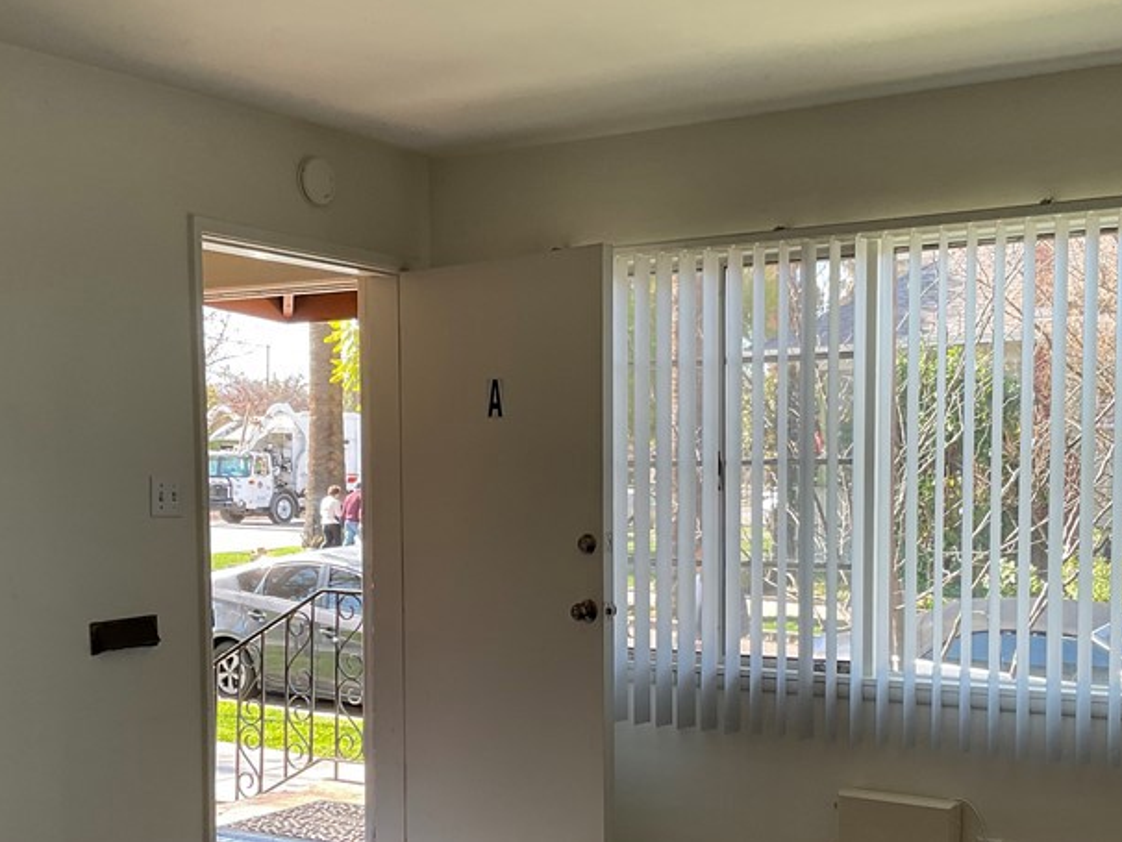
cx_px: 617
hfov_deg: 38.9
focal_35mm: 49
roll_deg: +0.3
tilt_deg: -3.4
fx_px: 1589
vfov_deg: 29.5
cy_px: 572
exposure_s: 1/120
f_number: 1.8
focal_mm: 3
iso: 25
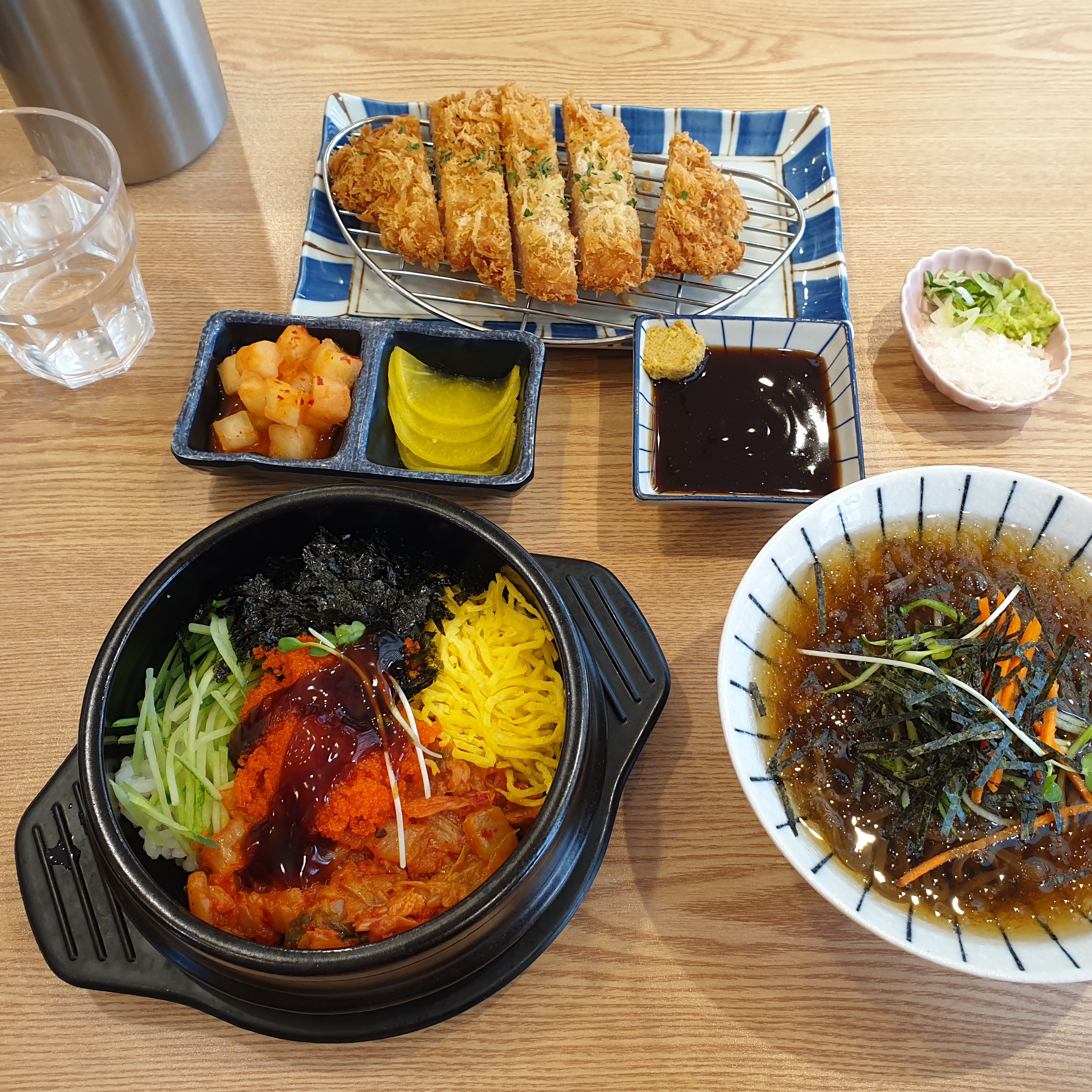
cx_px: 557
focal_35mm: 31
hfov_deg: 52.5
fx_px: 1106
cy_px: 548
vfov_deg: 52.5
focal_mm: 4.3
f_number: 2.4
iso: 80
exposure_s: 1/60
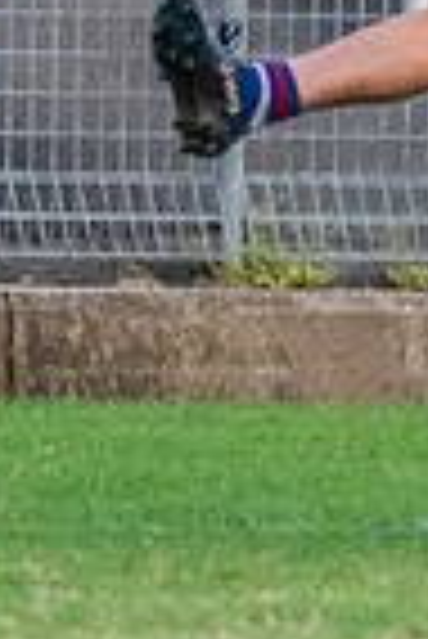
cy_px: -41
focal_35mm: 3558
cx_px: -193
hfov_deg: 0.4
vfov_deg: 0.6
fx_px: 63292
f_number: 6
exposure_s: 1/1600
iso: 4000
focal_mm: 450
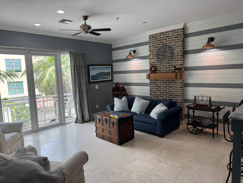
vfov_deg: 56.8
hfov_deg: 71.6
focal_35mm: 24
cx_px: 122
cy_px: 92
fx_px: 168
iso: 64
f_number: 1.78
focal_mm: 6.76
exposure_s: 1/160
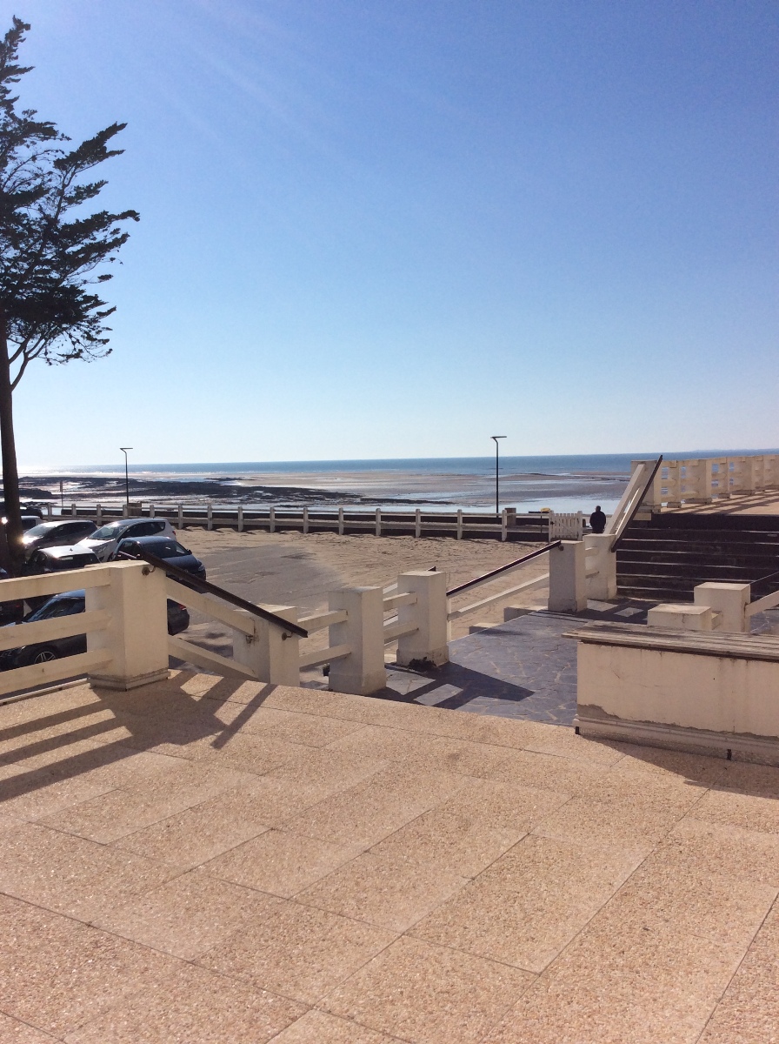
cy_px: 522
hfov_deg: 44.0
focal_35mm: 32
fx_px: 963
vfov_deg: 56.9
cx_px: 390
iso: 32
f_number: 2.4
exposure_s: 1/4785
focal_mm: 3.3
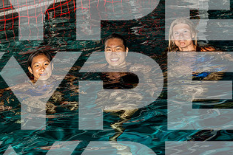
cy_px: 91
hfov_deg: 17.9
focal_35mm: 114
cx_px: 64
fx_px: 738
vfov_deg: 12.0
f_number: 5.6
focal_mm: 62
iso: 100
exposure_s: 1/250
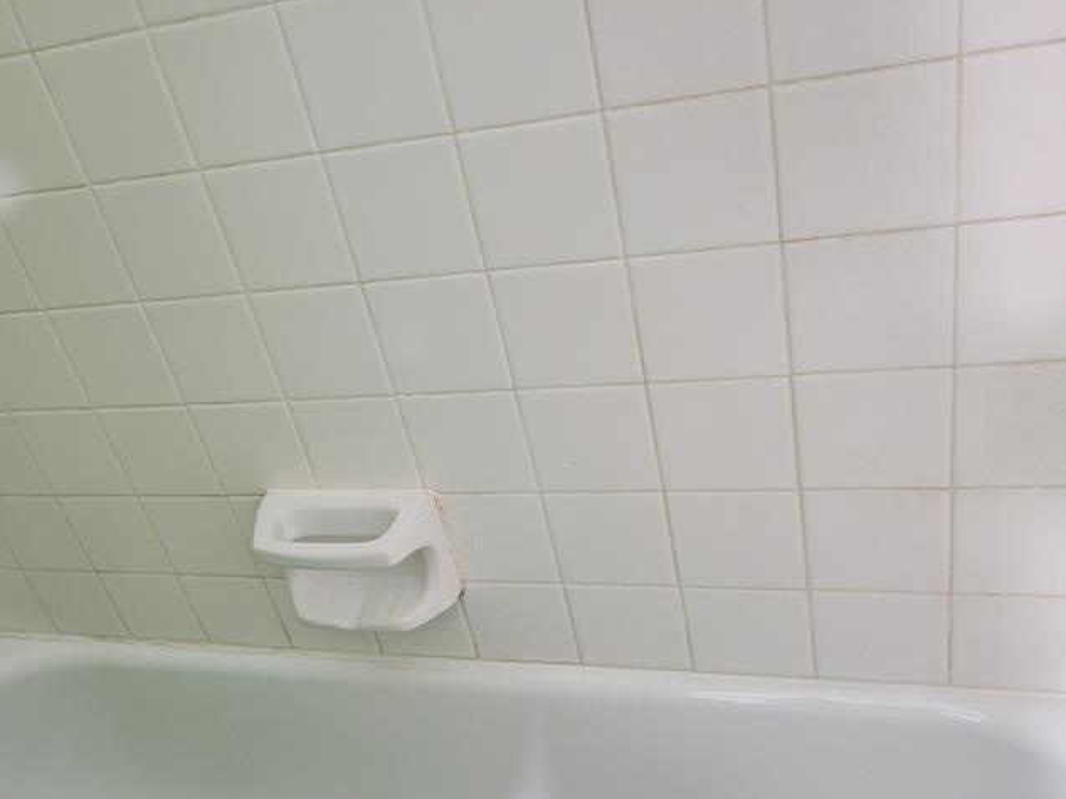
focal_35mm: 42
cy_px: 631
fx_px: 1293
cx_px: 335
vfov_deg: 33.4
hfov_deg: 44.0
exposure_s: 1/40
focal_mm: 5.4
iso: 500
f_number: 1.8
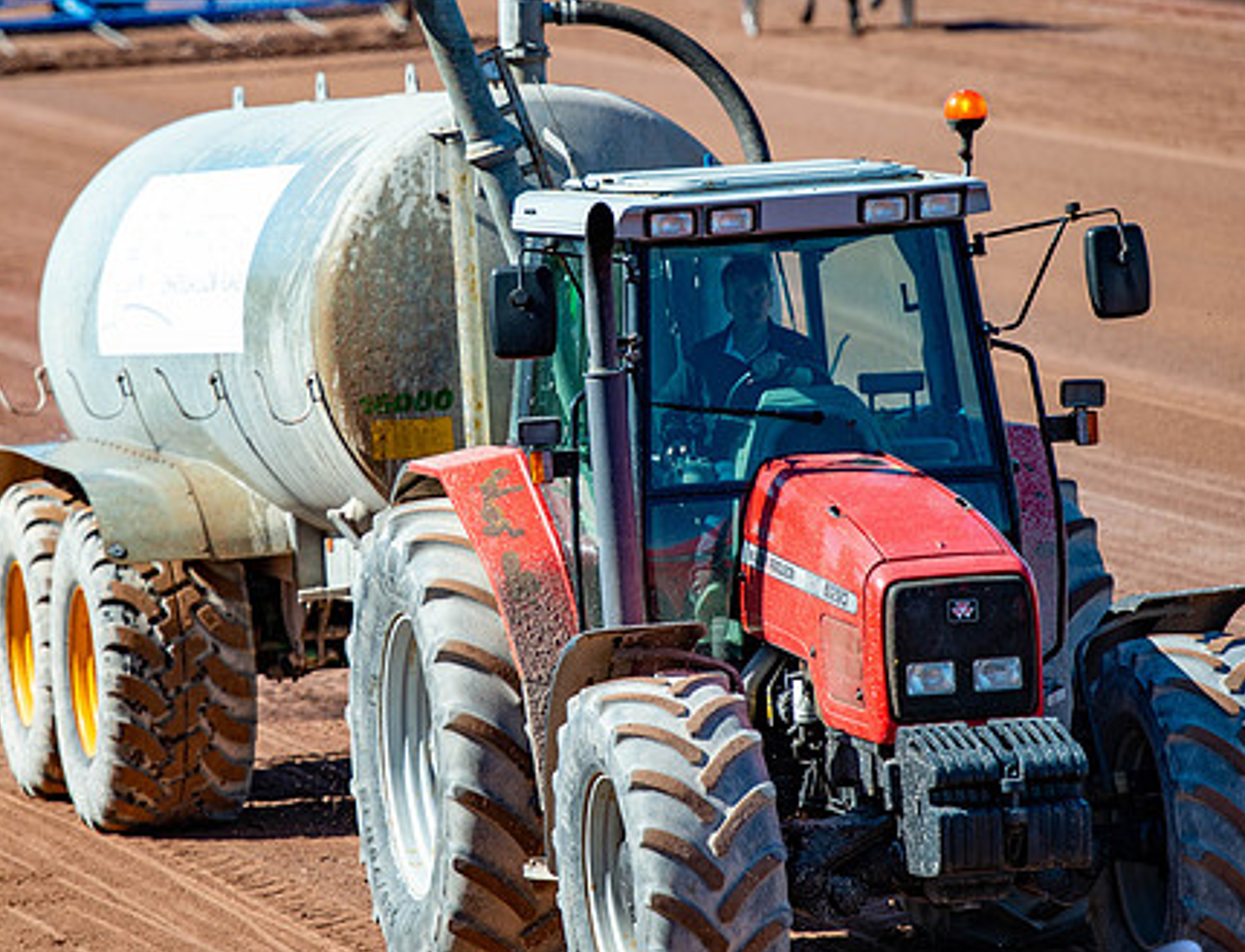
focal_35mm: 336
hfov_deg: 5.9
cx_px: 507
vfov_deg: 4.5
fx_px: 12173
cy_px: 362
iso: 100
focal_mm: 185
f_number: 3.2
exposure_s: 1/800
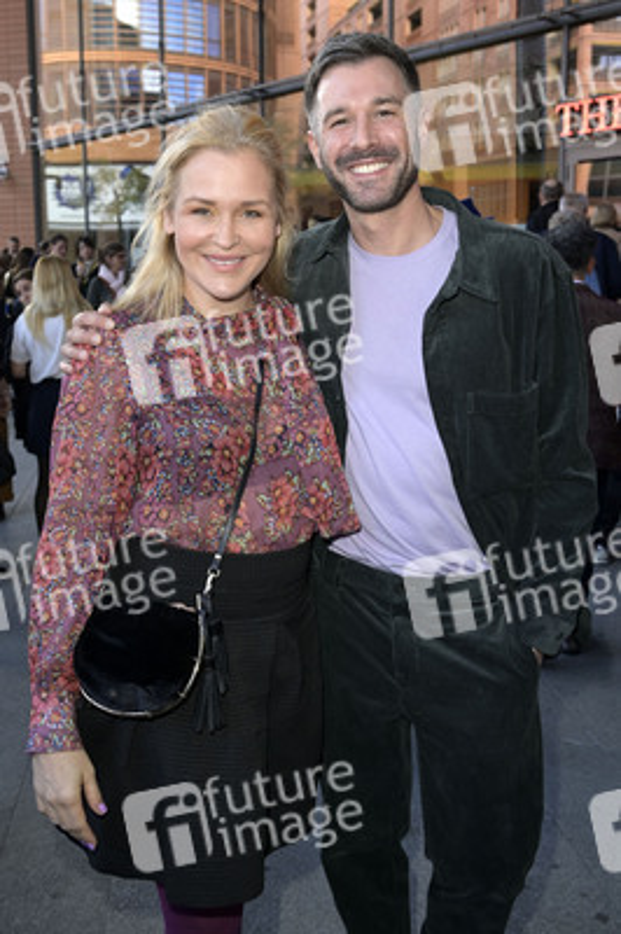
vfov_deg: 58.8
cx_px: 310
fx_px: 829
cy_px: 467
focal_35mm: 32
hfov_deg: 41.0
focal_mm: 32
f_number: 5.6
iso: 800
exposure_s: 1/160
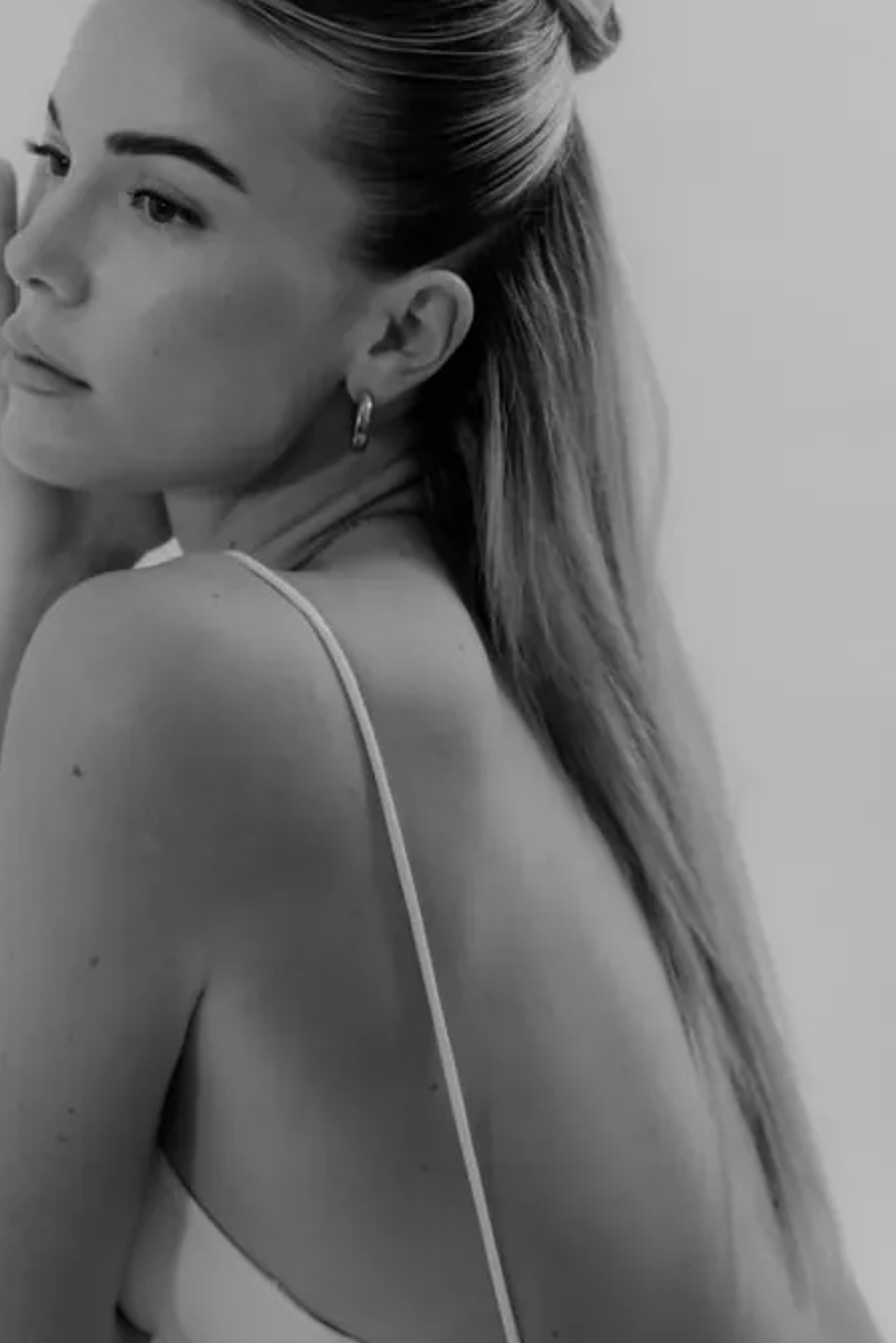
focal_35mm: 108
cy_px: 657
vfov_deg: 18.8
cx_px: 351
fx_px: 4048
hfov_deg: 12.6
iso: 400
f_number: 3.2
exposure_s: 1/250
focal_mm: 67.3
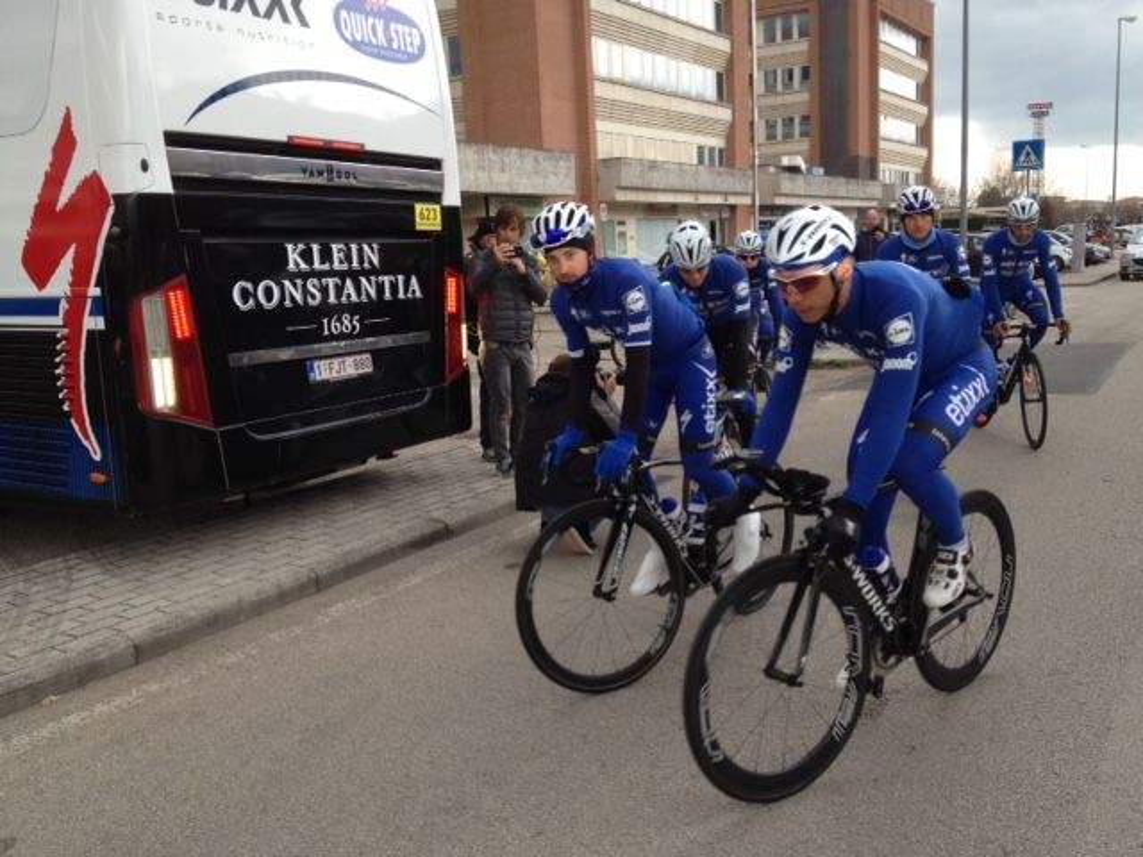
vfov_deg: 40.7
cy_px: 428
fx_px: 1156
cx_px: 572
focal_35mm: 35
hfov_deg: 52.6
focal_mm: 4.28
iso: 50
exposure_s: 1/165
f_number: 2.4
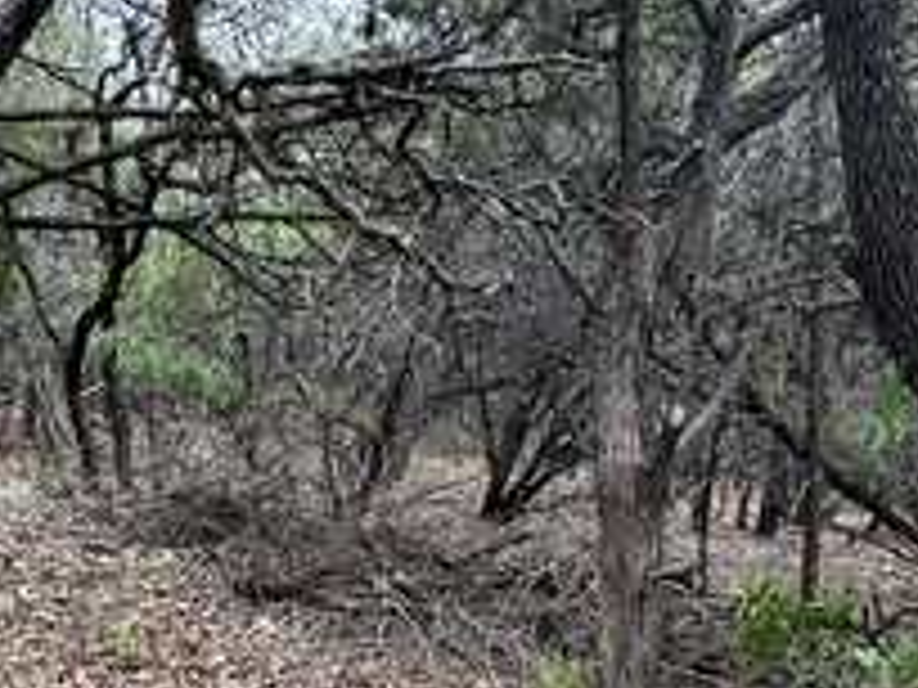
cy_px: 553
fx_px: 1167
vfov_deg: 32.0
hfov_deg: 42.2
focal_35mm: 44
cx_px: 284
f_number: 2.2
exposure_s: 1/189
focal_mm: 2.22
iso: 40
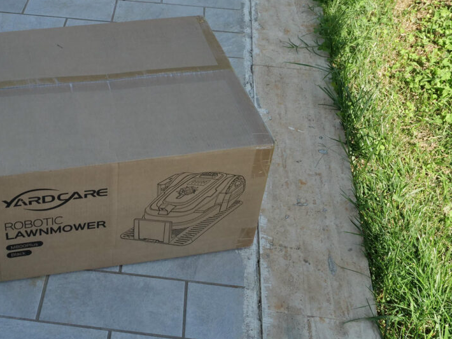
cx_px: 106
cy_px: 148
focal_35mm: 56
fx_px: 731
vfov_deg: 26.1
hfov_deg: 33.6
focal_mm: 17
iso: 400
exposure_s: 1/640
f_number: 6.3
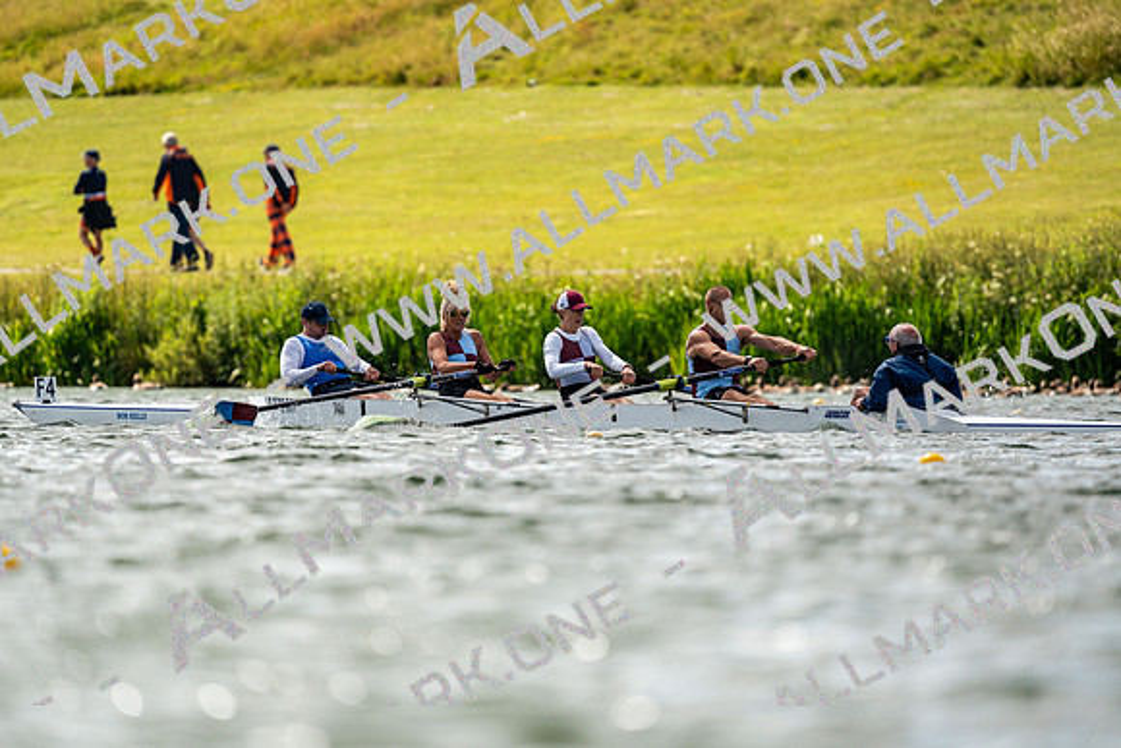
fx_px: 18687
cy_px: 374
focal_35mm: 600
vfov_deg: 2.3
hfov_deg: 3.4
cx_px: 560
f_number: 6.3
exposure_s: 1/2000
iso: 250
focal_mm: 600
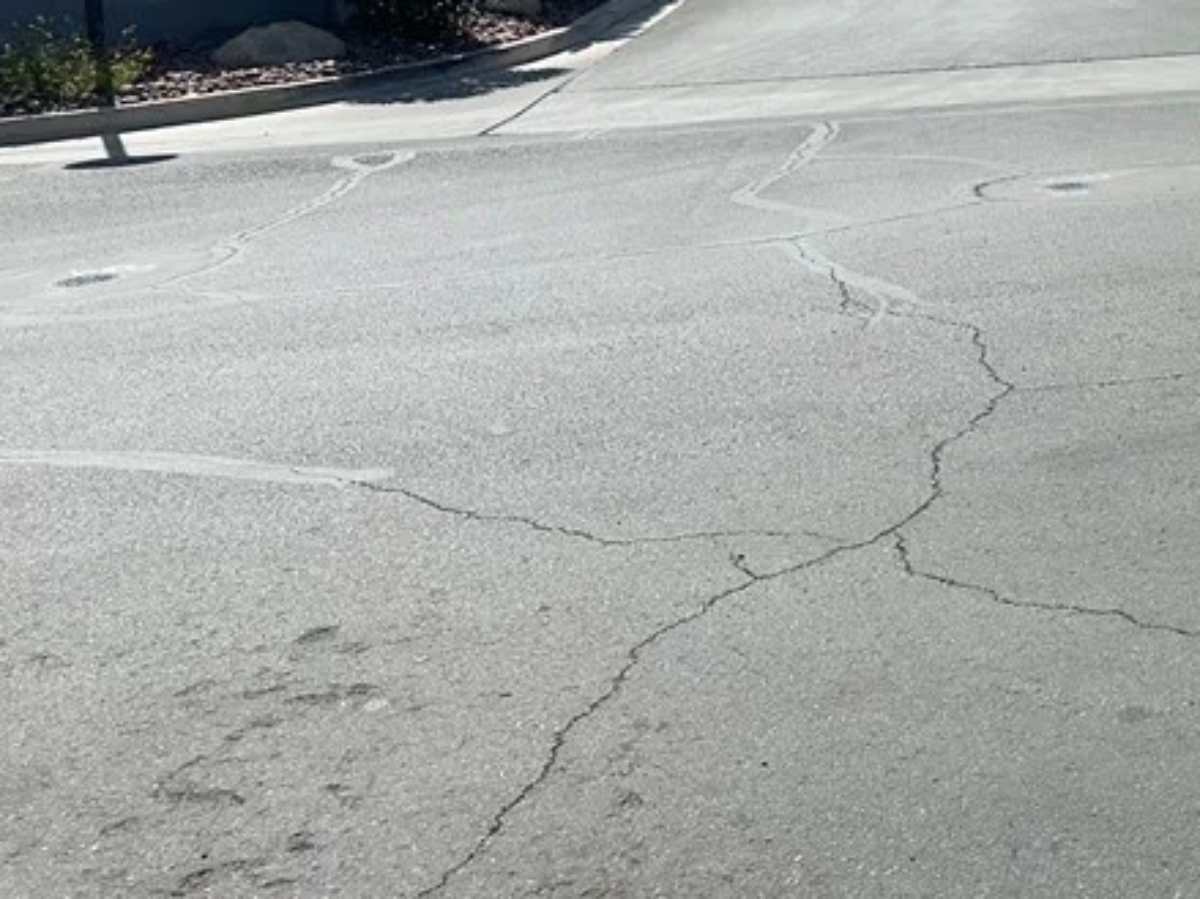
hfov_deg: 31.9
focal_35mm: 56
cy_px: -55
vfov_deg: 24.6
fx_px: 1941
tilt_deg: +0.1
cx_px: 1175
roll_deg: +4.0
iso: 80
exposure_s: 1/8929
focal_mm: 6.86
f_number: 1.78
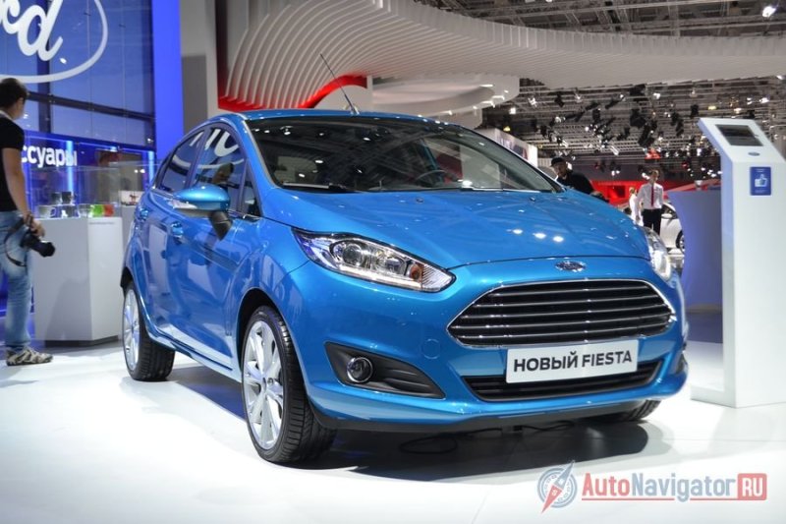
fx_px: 1048
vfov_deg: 28.1
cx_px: 393
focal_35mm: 48
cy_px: 262
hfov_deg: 41.1
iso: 400
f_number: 4.8
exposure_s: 1/80
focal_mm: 32
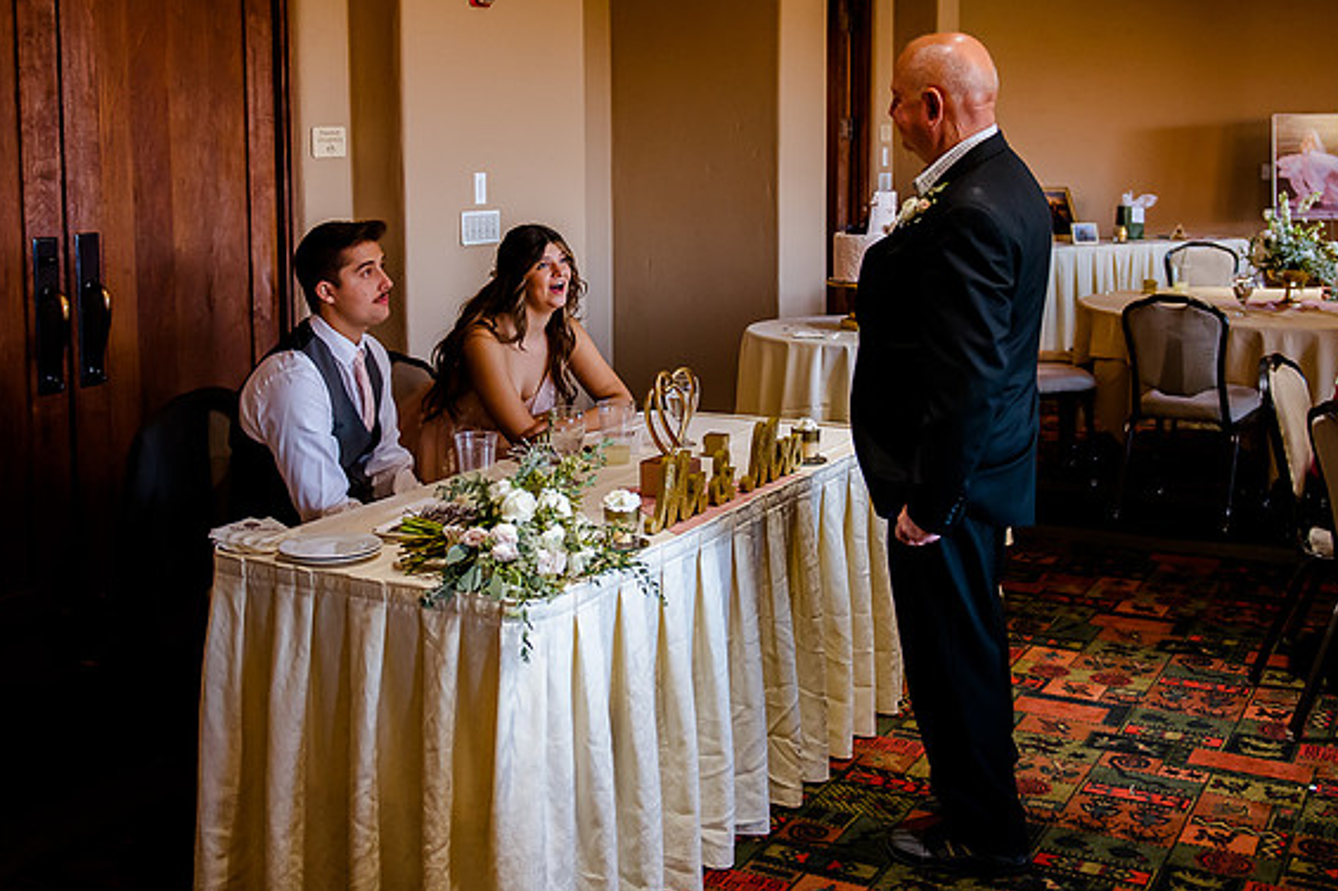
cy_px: 279
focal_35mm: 43
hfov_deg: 45.4
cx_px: 621
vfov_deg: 30.9
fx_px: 1597
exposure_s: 1/160
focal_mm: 29
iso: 3200
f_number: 2.8
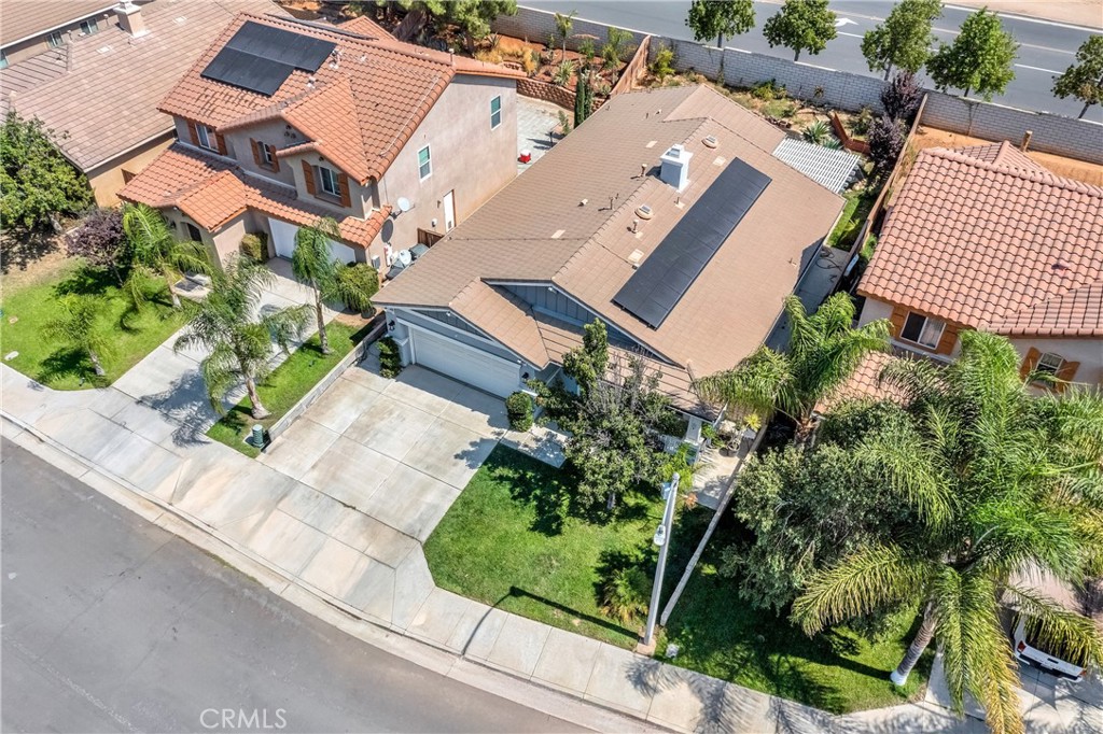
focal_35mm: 28
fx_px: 858
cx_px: 552
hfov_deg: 65.5
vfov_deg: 46.4
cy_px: 367
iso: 100
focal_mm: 10.26
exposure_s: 1/1250
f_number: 4.5
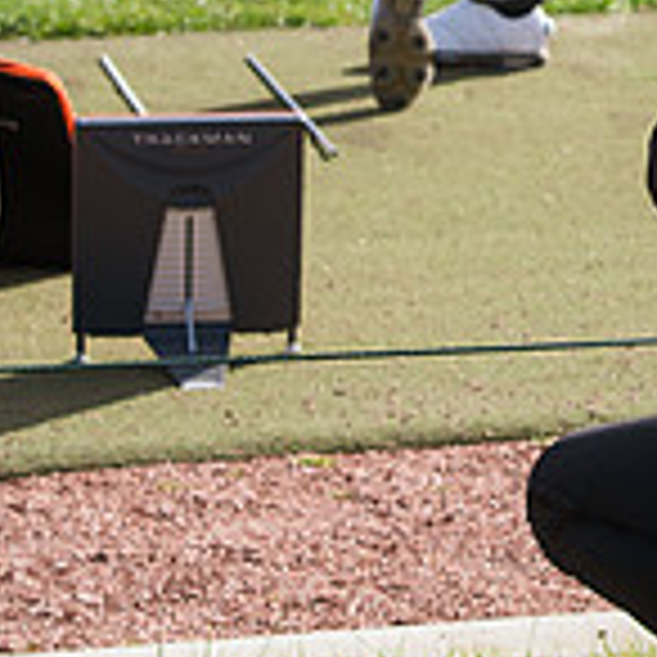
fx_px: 5905
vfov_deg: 6.3
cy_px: -243
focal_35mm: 275
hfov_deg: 6.4
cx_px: 594
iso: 400
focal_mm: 70
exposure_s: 1/800
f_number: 6.3
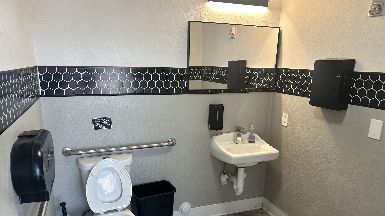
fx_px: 276
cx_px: 193
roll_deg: -1.5
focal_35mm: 27
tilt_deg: -16.5
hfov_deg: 69.9
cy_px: 142
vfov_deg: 42.4
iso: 200
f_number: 1.78
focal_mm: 6.86
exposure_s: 1/120
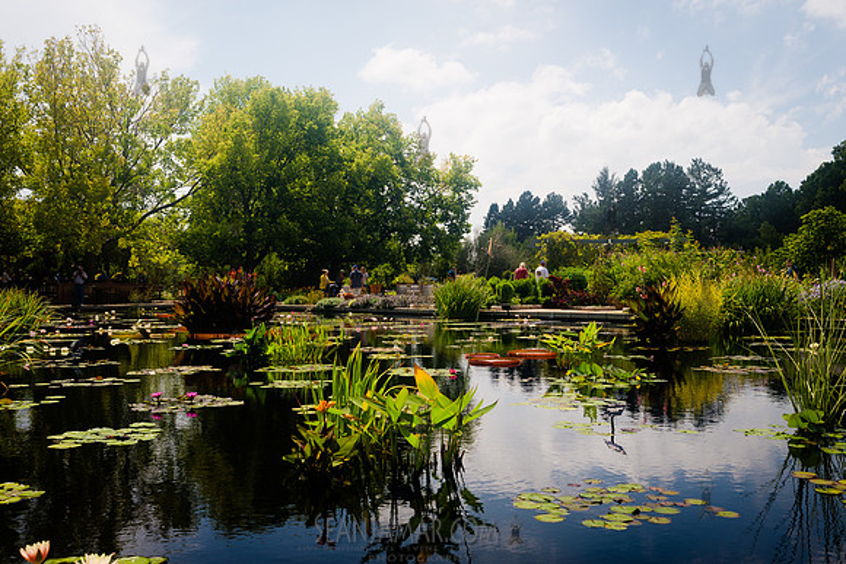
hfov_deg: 54.4
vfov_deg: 37.9
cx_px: 423
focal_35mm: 35
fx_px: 823
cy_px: 282
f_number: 8
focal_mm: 35
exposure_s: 1/200
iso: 80
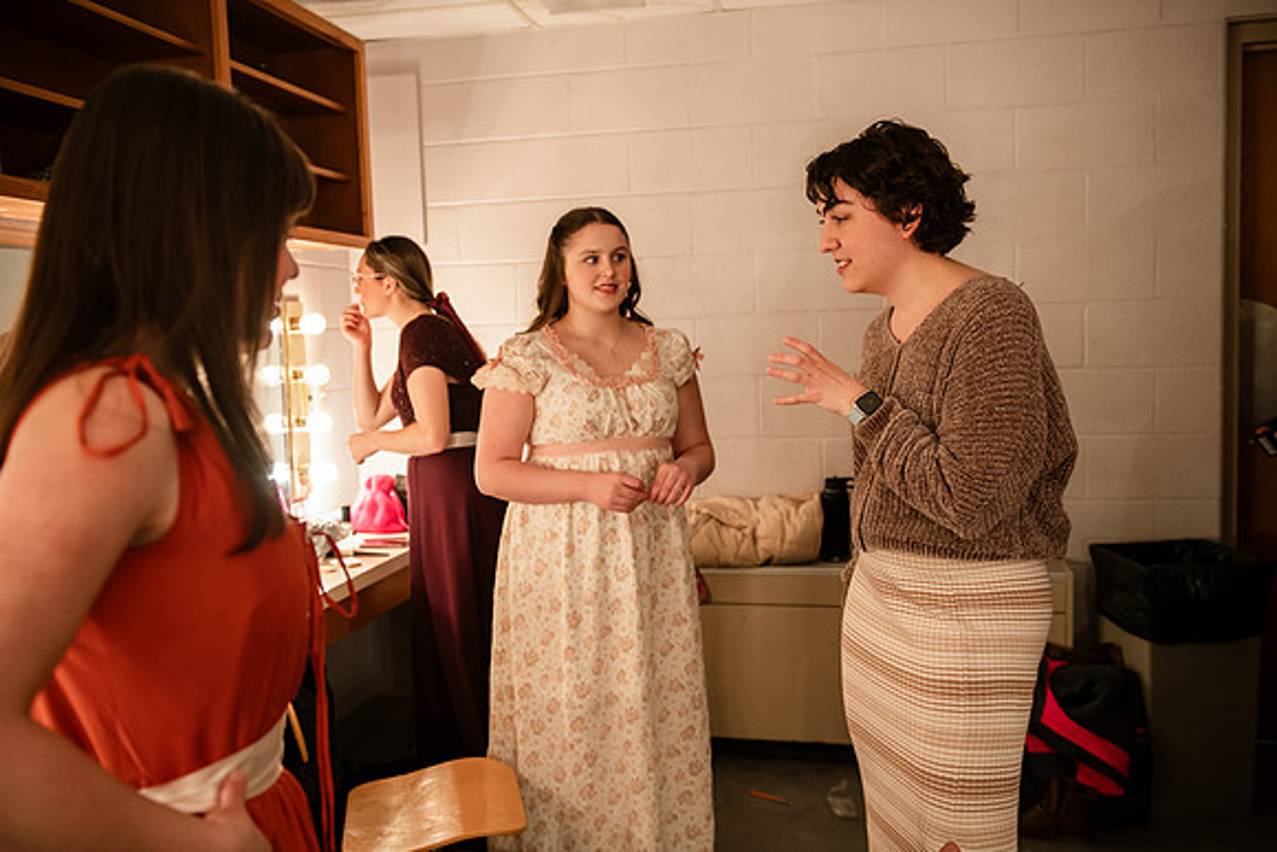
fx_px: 1135
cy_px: 426
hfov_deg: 58.7
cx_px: 638
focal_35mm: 32
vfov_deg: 41.1
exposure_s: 1/60
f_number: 3.2
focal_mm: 32
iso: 1000
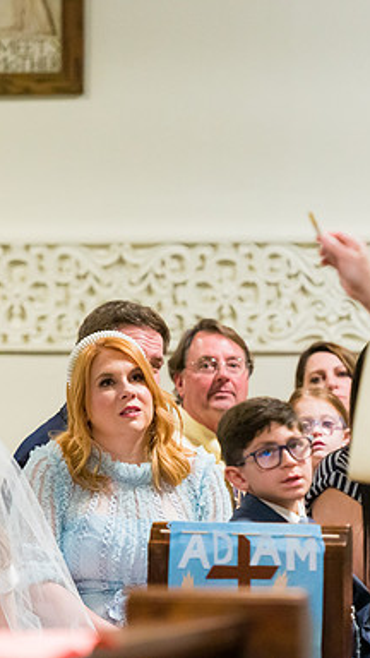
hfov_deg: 4.7
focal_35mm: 261
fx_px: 4552
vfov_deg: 8.3
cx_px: 301
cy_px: 329
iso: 6400
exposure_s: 1/200
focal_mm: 165
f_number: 3.2
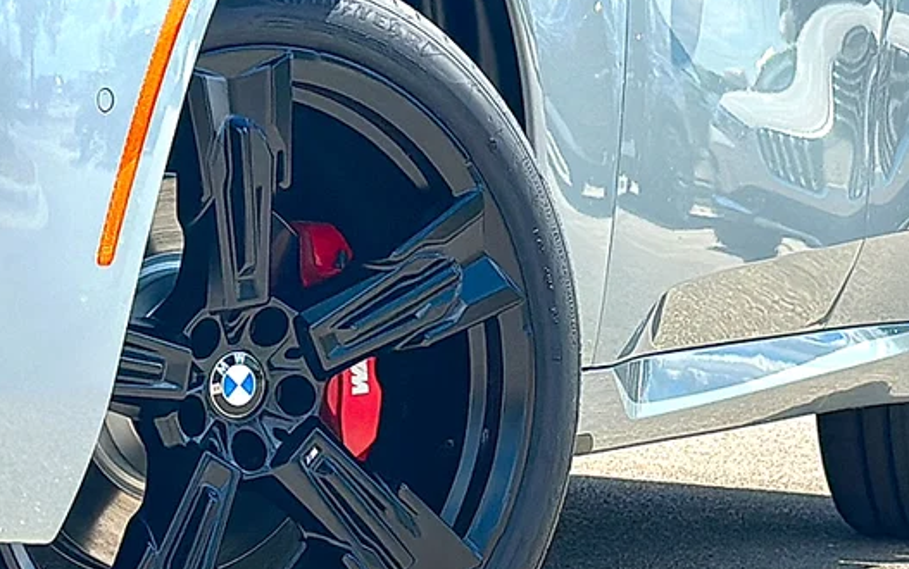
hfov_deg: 17.2
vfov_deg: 10.8
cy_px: 372
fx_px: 2999
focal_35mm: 121
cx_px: 562
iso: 80
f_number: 1.78
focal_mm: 6.86
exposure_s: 1/3759
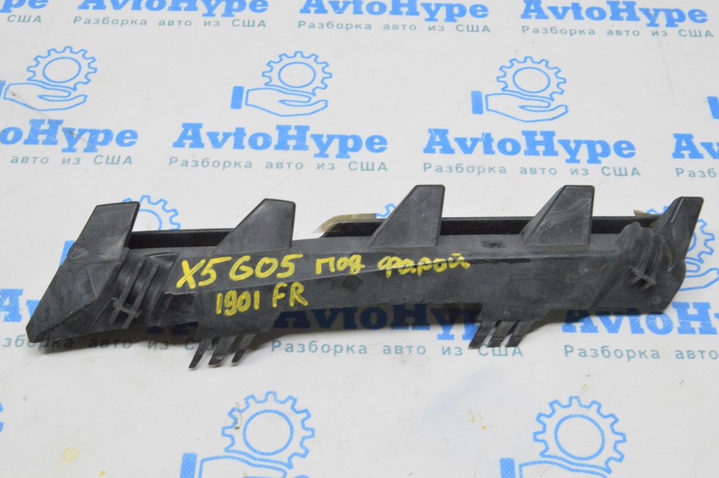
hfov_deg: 41.9
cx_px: 363
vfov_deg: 28.6
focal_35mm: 47
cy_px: 246
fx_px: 938
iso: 6400
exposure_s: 1/20
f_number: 20
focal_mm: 30
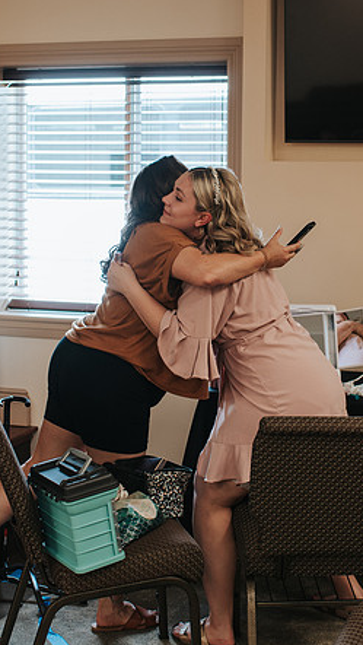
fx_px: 1179
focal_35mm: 69
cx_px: 195
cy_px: 259
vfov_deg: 30.5
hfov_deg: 17.5
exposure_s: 1/125
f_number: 2.8
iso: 280
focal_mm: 35
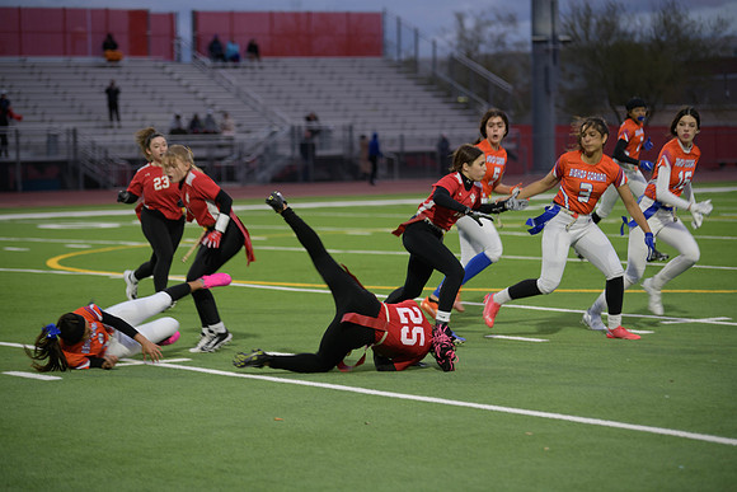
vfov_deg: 11.2
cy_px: 246
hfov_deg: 16.8
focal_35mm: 122
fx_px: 2498
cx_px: 368
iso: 450
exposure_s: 1/200
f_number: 2.8
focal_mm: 122
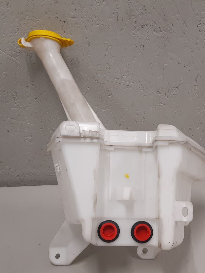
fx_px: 387
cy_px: 174
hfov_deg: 29.5
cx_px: 131
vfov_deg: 38.6
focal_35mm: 49
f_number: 1.7
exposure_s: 1/50
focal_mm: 3.93
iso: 100
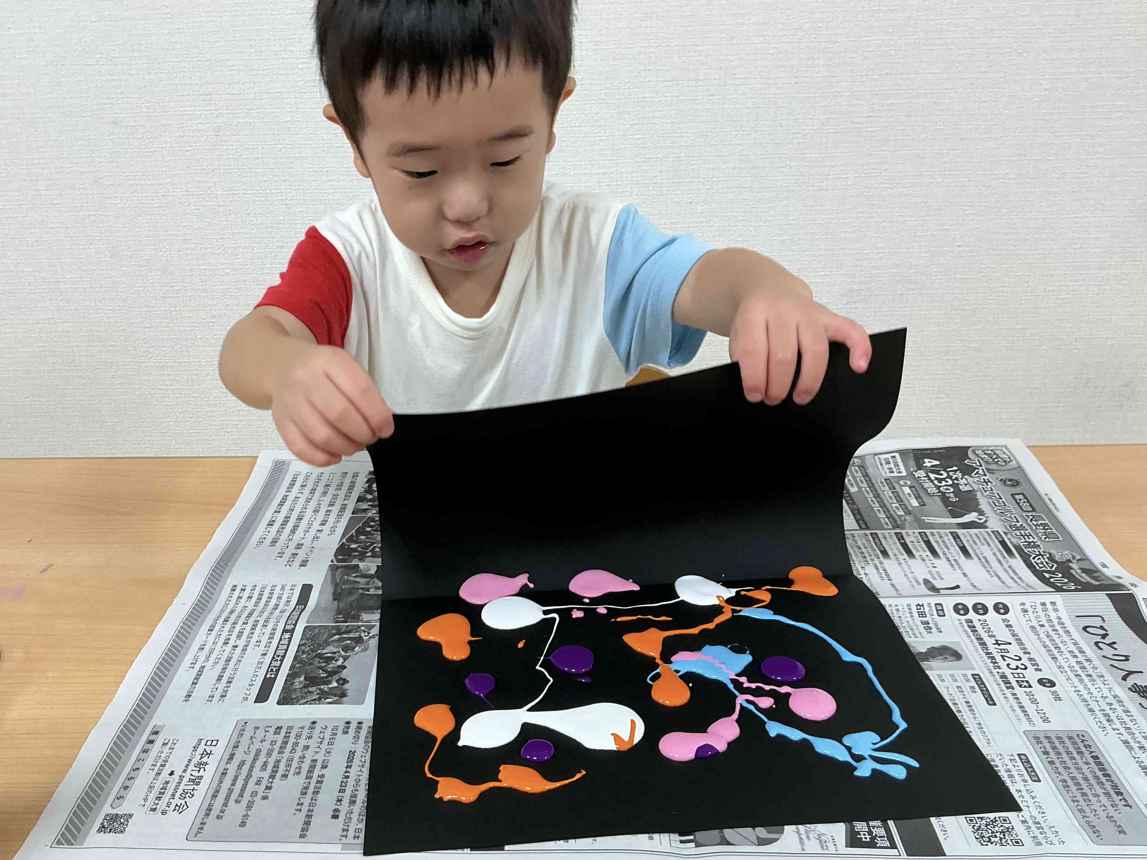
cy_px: 430
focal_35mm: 29
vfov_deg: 48.2
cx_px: 574
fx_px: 961
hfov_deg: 61.7
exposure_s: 1/120
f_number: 1.8
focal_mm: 3
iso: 64
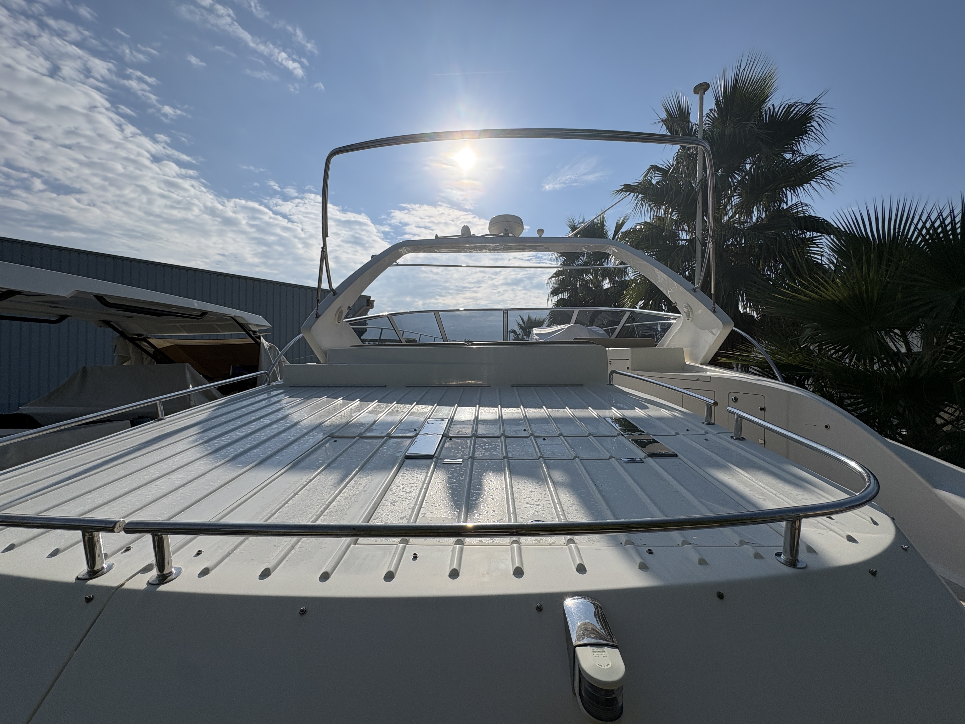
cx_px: 482
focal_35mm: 14
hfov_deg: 102.1
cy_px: 362
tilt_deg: +1.0
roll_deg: +0.5
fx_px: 390
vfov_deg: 85.7
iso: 40
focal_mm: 2.22
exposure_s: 1/5650
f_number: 2.2
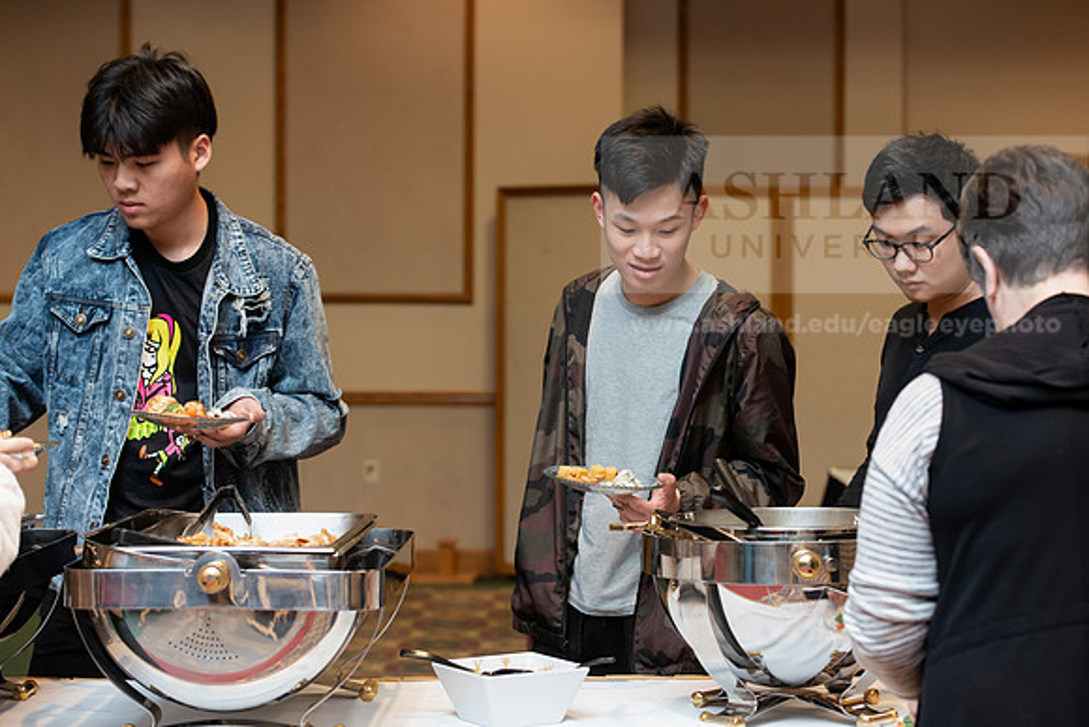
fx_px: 2269
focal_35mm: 75
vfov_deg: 18.2
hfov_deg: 27.0
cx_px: 544
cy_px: 364
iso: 1600
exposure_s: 1/160
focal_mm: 75
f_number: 4.5
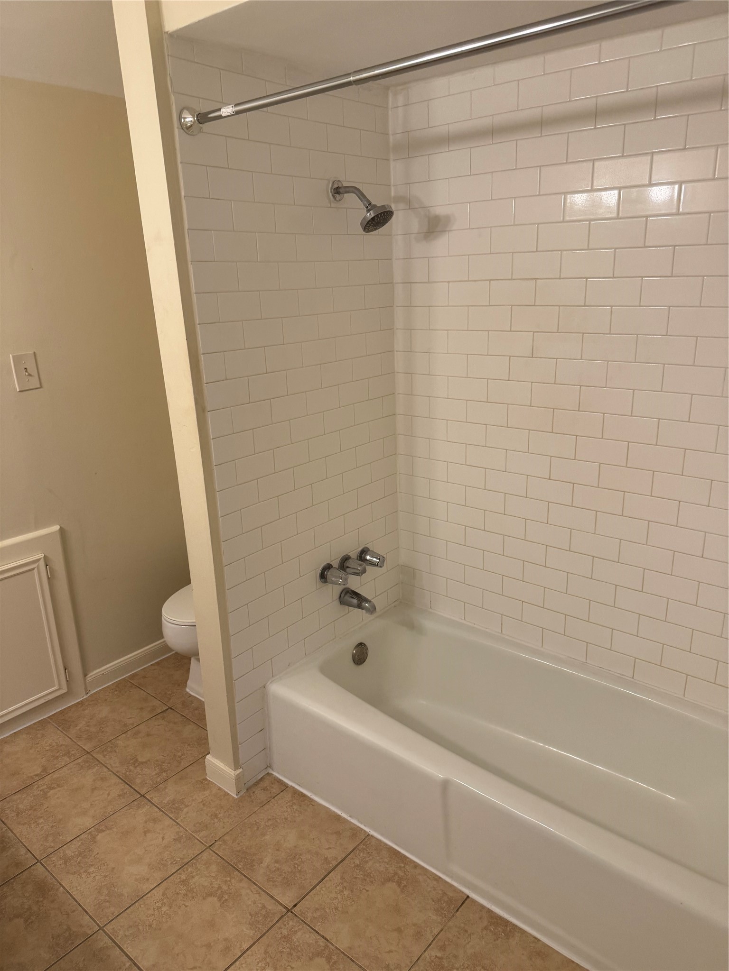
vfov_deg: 71.6
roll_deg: +3.3
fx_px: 674
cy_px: 486
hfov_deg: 56.8
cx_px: 364
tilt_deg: -17.8
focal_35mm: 24
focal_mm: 6.76
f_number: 1.78
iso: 200
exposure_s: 1/101
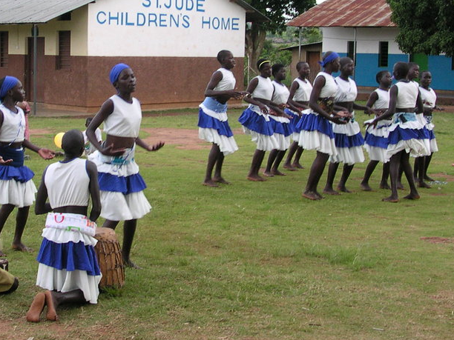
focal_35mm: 72
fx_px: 944
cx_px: 139
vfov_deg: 20.4
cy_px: 141
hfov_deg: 26.8
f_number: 2.9
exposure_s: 1/102
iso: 100
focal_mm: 6.6
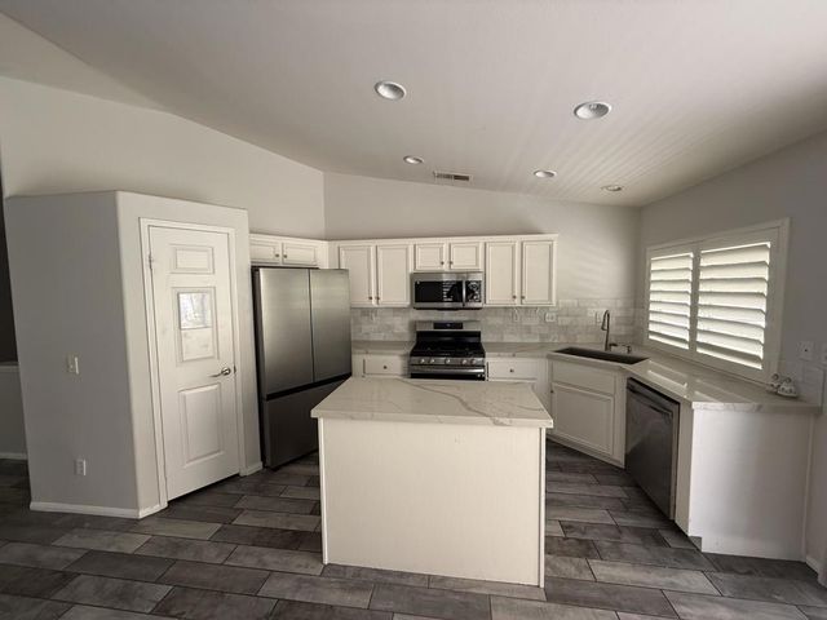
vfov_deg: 85.7
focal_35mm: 14
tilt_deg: -4.1
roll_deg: +1.0
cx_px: 414
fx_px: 334
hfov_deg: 102.1
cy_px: 310
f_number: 2.2
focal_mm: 2.22
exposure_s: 1/99
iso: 125
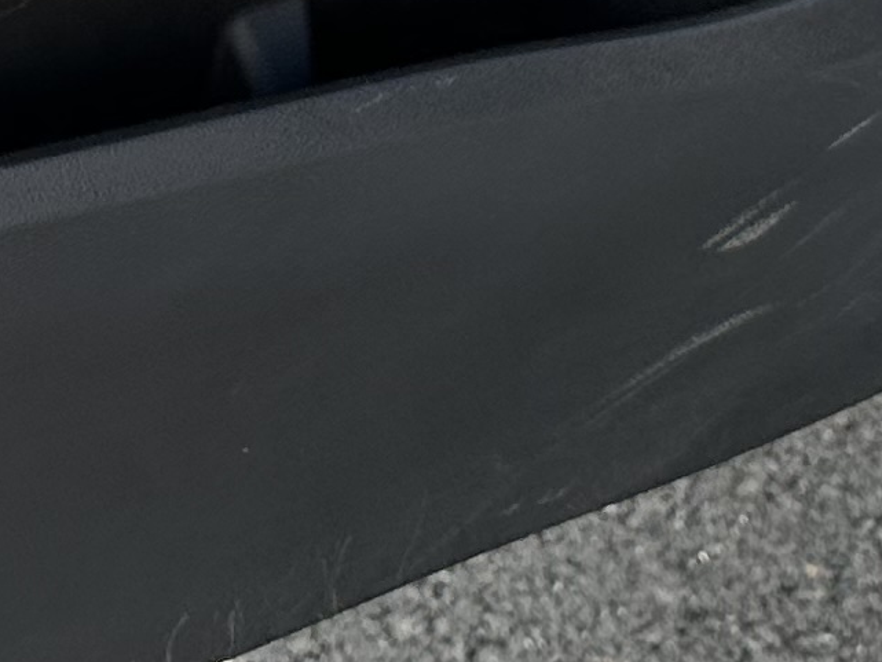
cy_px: -1065
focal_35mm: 151
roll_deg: +0.1
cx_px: -206
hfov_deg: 12.7
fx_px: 3848
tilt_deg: -24.4
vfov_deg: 8.7
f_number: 1.78
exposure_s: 1/555
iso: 80
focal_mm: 6.86
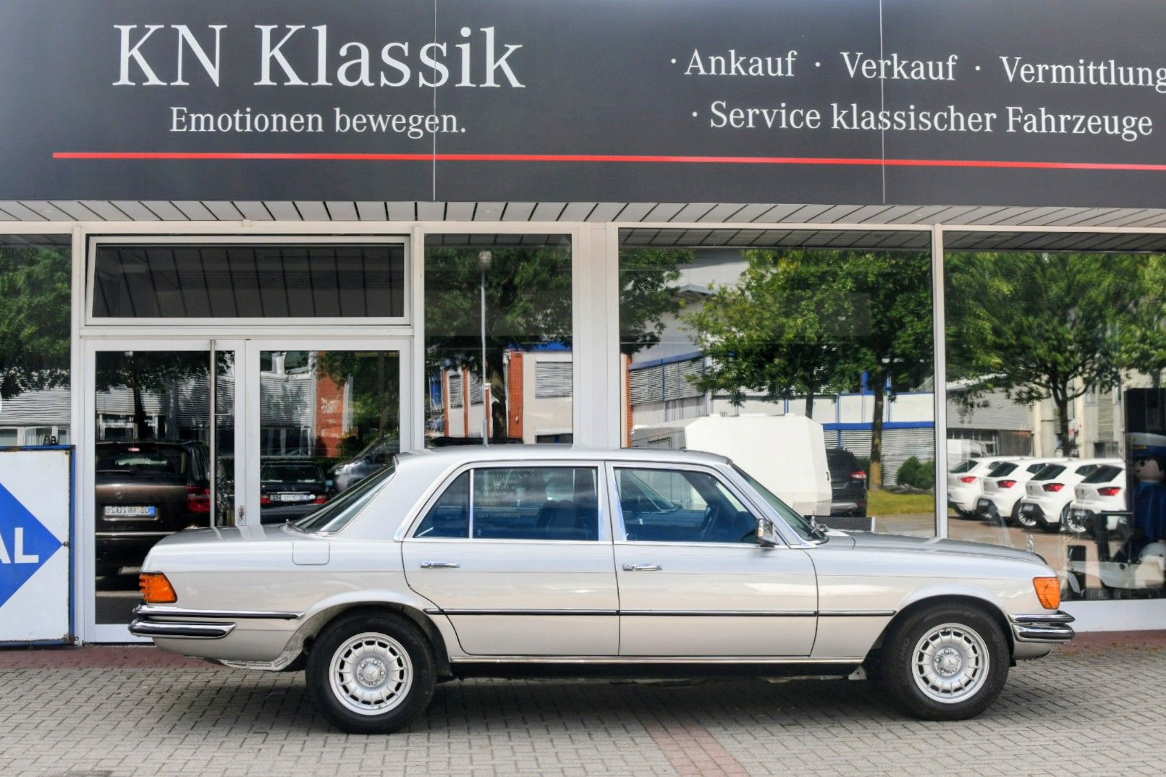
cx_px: 583
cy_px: 388
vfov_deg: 26.0
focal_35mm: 52
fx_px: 1684
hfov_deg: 38.2
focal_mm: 35
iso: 220
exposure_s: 1/250
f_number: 5.6
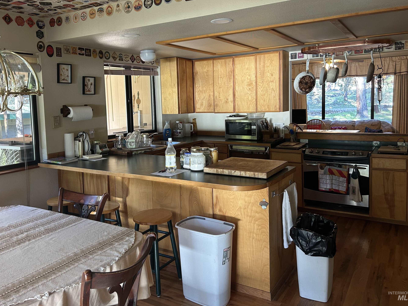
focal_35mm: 30
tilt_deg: -5.2
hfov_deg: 59.9
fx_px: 354
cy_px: 132
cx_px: 188
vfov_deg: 46.7
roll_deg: +1.7
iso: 125
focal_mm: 5.7
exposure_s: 1/91
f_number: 1.5
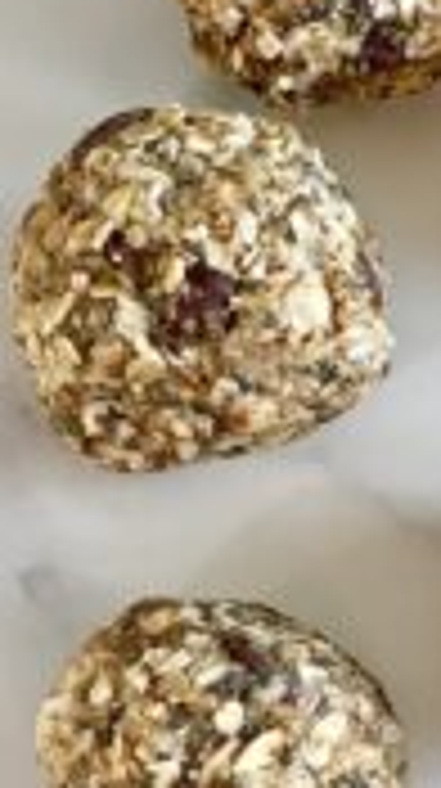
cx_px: 736
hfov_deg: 7.3
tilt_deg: -66.4
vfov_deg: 13.3
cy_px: 554
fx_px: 3379
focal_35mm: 162
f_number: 2
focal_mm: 6
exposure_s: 1/61
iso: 80
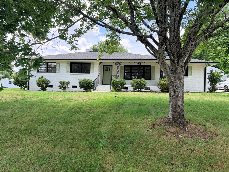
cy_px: 86
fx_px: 159
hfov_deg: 71.6
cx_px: 114
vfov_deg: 56.8
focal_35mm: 24
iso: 100
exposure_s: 1/1250
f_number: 1.78
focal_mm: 6.76
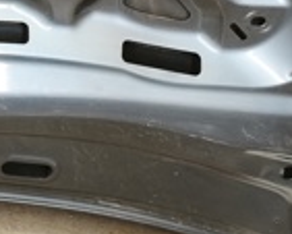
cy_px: -168
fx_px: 882
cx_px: -112
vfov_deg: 13.7
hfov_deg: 17.4
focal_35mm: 102
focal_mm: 6.45
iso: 250
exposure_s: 1/50
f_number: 1.62
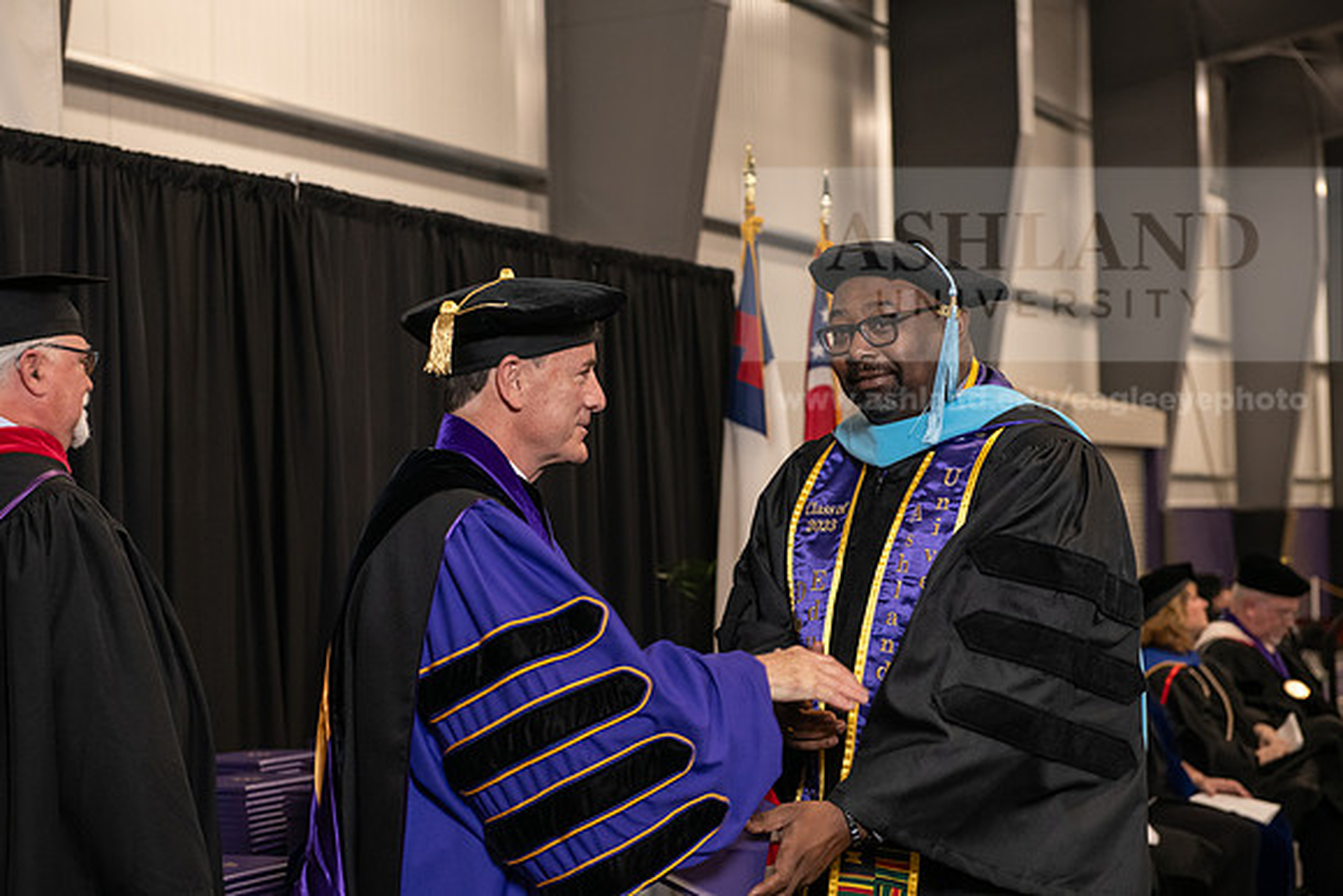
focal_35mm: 70
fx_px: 2612
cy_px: 448
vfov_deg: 19.5
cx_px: 672
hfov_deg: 28.8
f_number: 5
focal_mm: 70
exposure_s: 1/125
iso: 2000
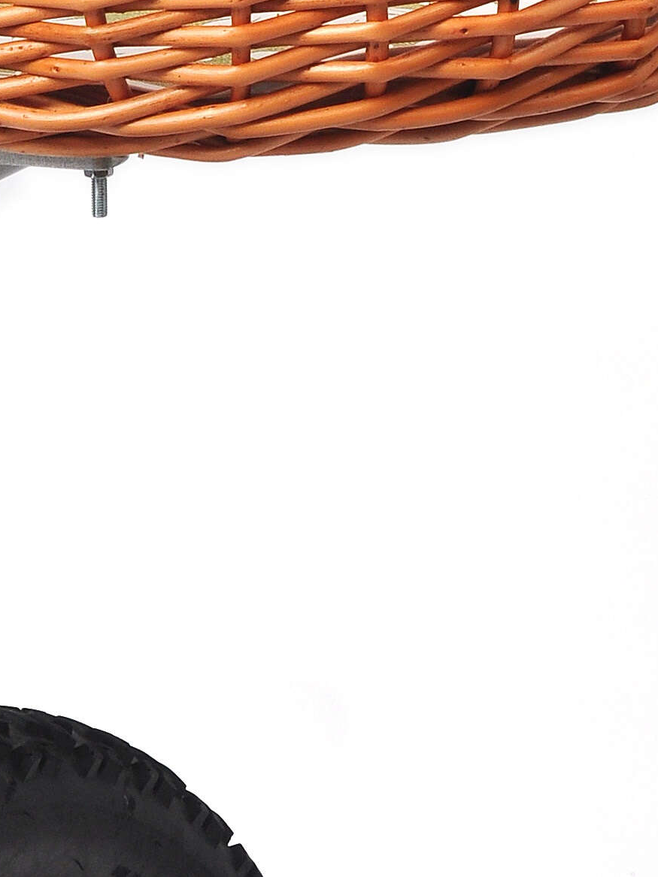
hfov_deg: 8.2
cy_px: -107
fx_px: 4563
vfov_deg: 10.8
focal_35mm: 180
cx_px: -77
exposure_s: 1/60
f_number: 13
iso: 200
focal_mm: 34
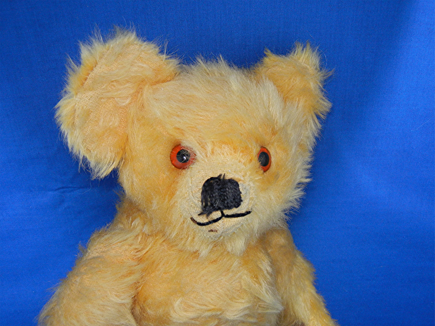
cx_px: 218
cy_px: 163
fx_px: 490
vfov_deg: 36.8
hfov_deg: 47.9
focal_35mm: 39
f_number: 3.7
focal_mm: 7.1
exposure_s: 1/30
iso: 265
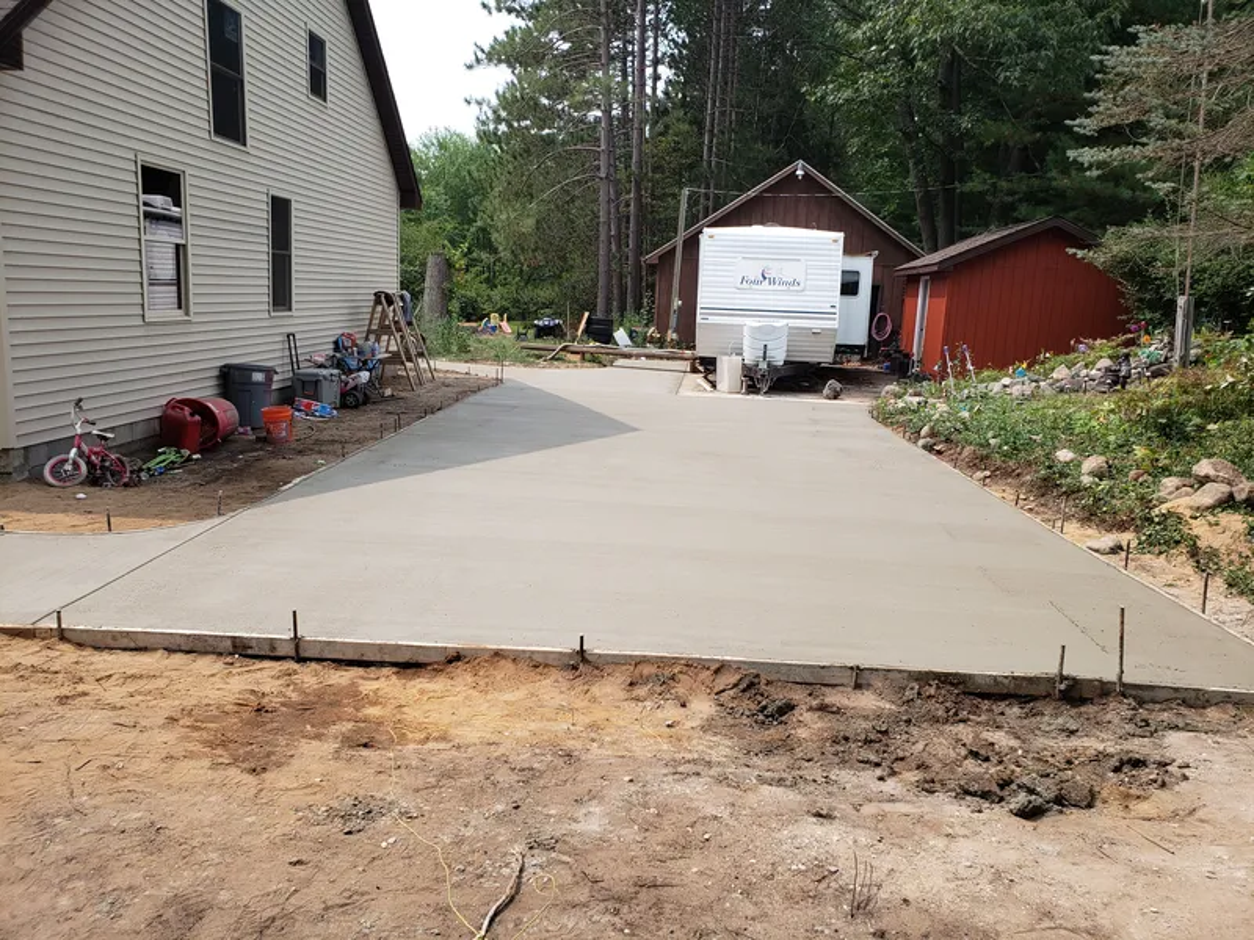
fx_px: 942
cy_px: 470
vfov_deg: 53.1
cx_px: 627
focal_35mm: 26
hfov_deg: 67.3
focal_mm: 4.3
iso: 50
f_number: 2.4
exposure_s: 1/696
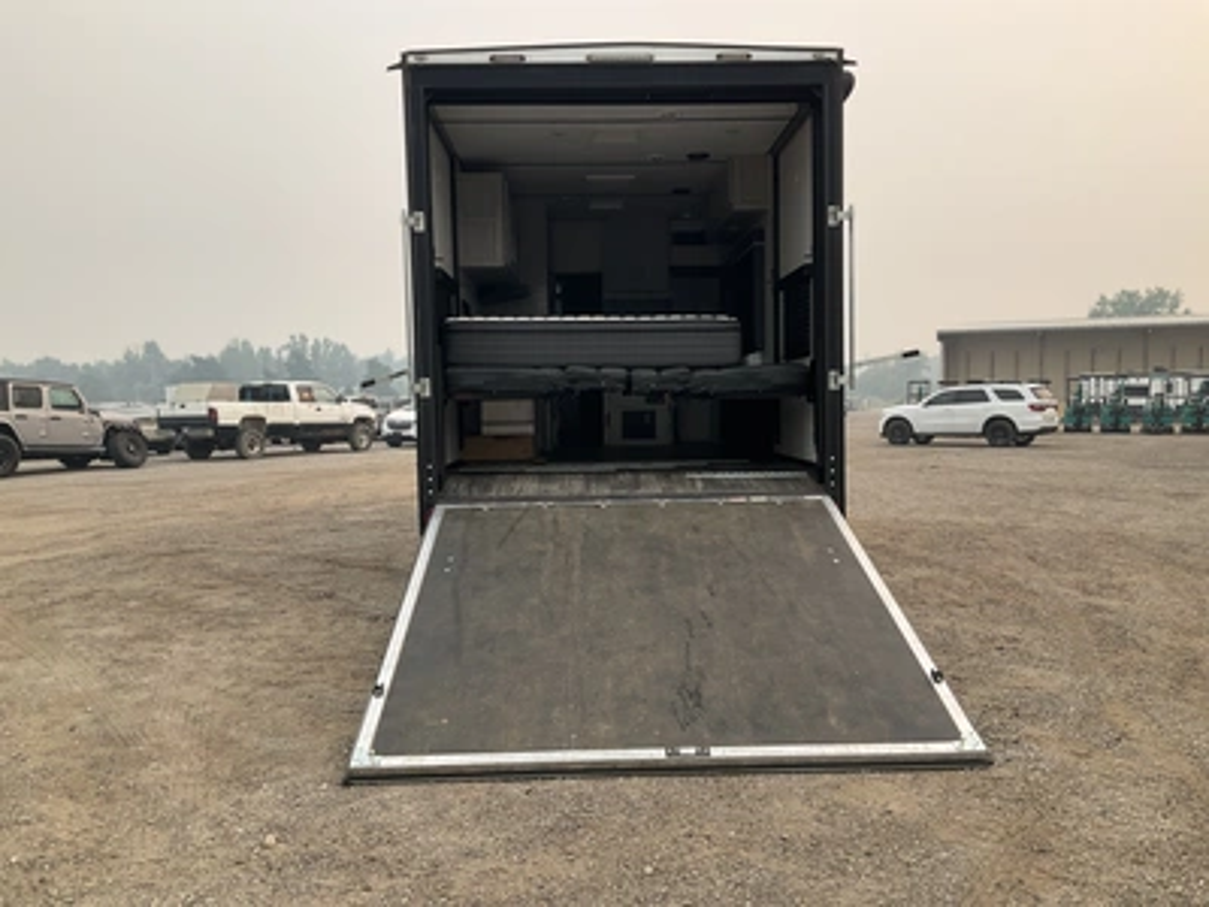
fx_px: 1013
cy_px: 454
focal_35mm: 29
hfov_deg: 61.7
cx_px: 604
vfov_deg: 48.2
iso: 25
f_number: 1.8
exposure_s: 1/586
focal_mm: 3
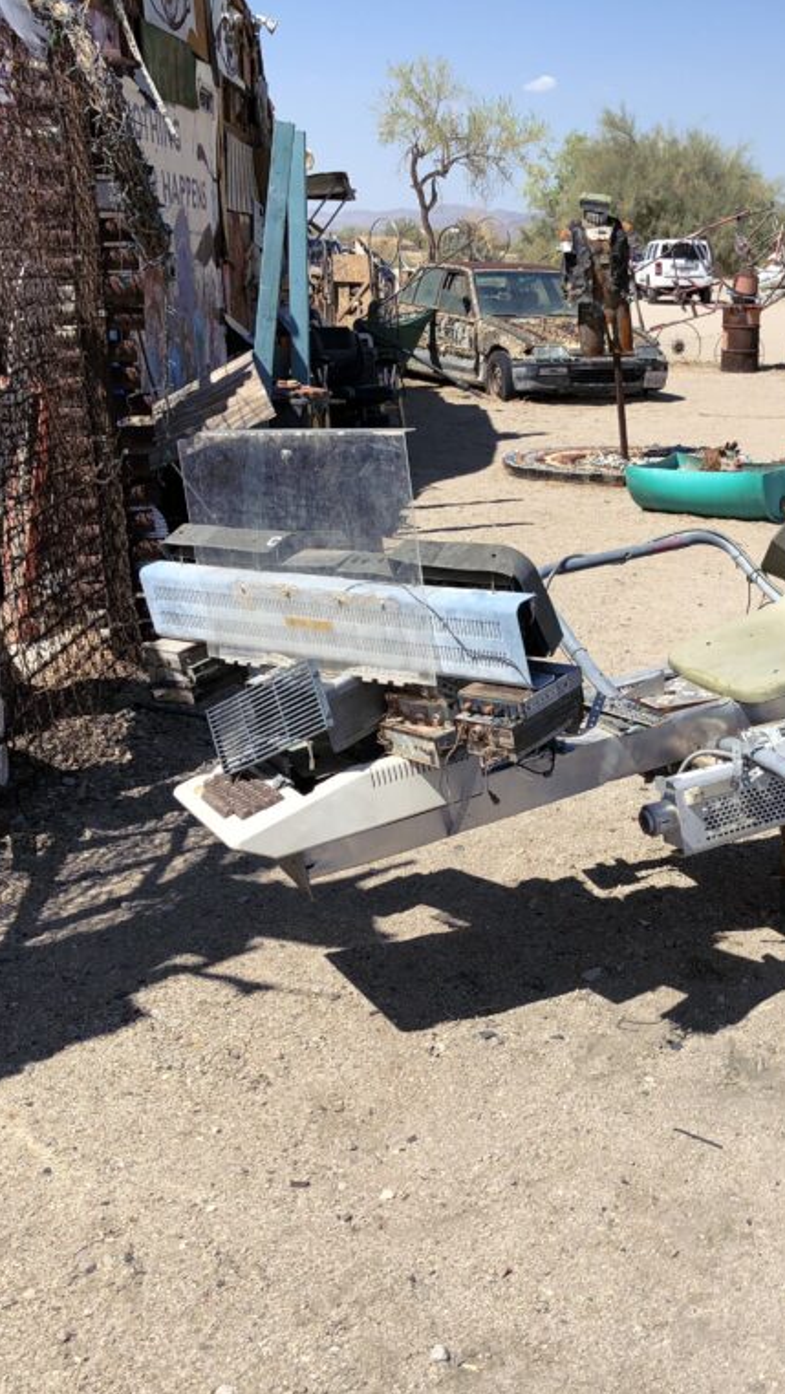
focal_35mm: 41
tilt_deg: -16.1
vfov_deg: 49.4
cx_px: 633
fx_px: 1516
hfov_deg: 28.4
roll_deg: -0.1
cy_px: 699
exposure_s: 1/2404
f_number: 1.8
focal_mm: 3.99
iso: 20
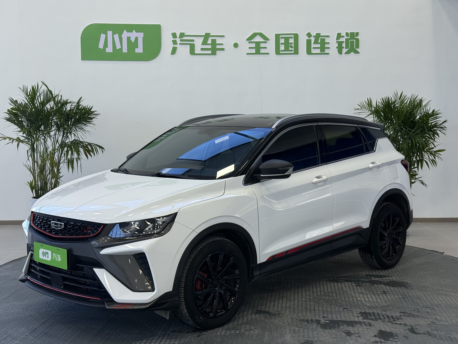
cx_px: 229
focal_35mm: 48
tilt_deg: -4.4
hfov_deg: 39.7
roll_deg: -0.1
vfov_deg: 30.3
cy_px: 172
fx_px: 635
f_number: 1.78
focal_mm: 6.76
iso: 80
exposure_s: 1/142
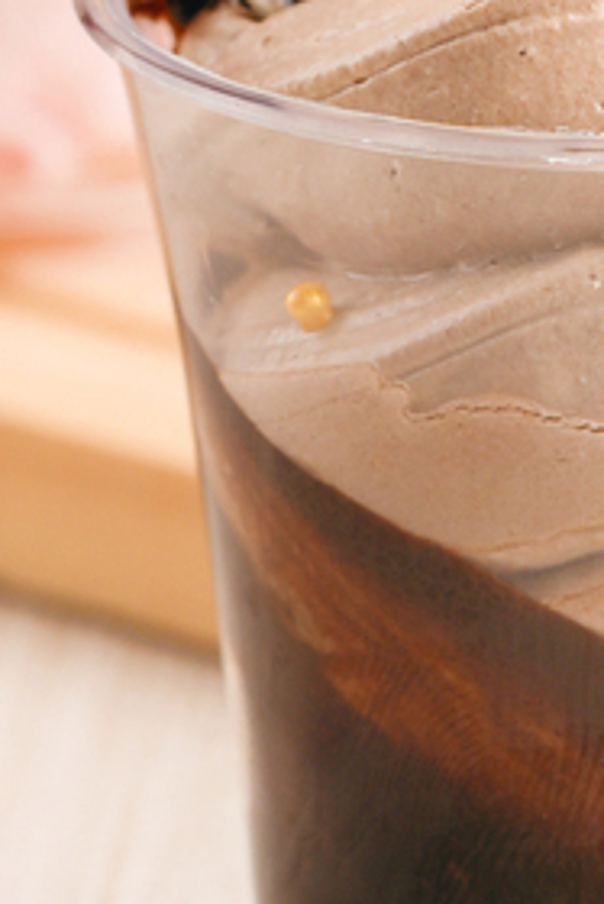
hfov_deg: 4.3
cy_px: -32
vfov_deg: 6.4
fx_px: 8068
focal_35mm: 321
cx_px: 722
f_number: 9
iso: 160
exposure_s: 1/125
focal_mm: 90
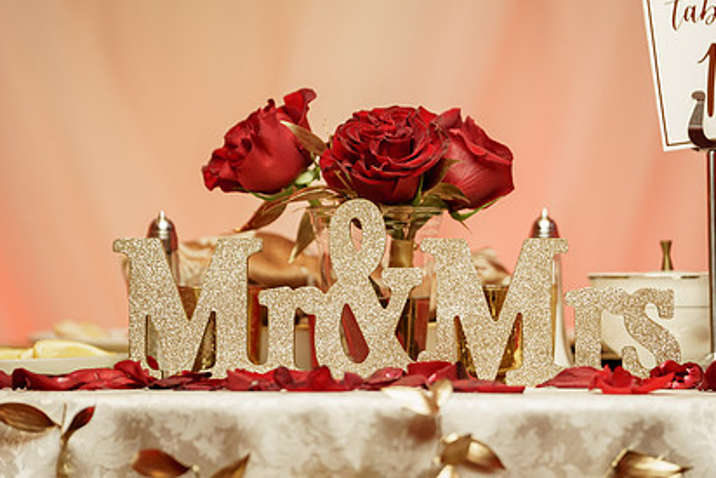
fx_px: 4874
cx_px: 422
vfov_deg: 5.6
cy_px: 185
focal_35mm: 245
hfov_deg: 8.4
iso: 2000
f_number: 2.8
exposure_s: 1/100
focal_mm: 174
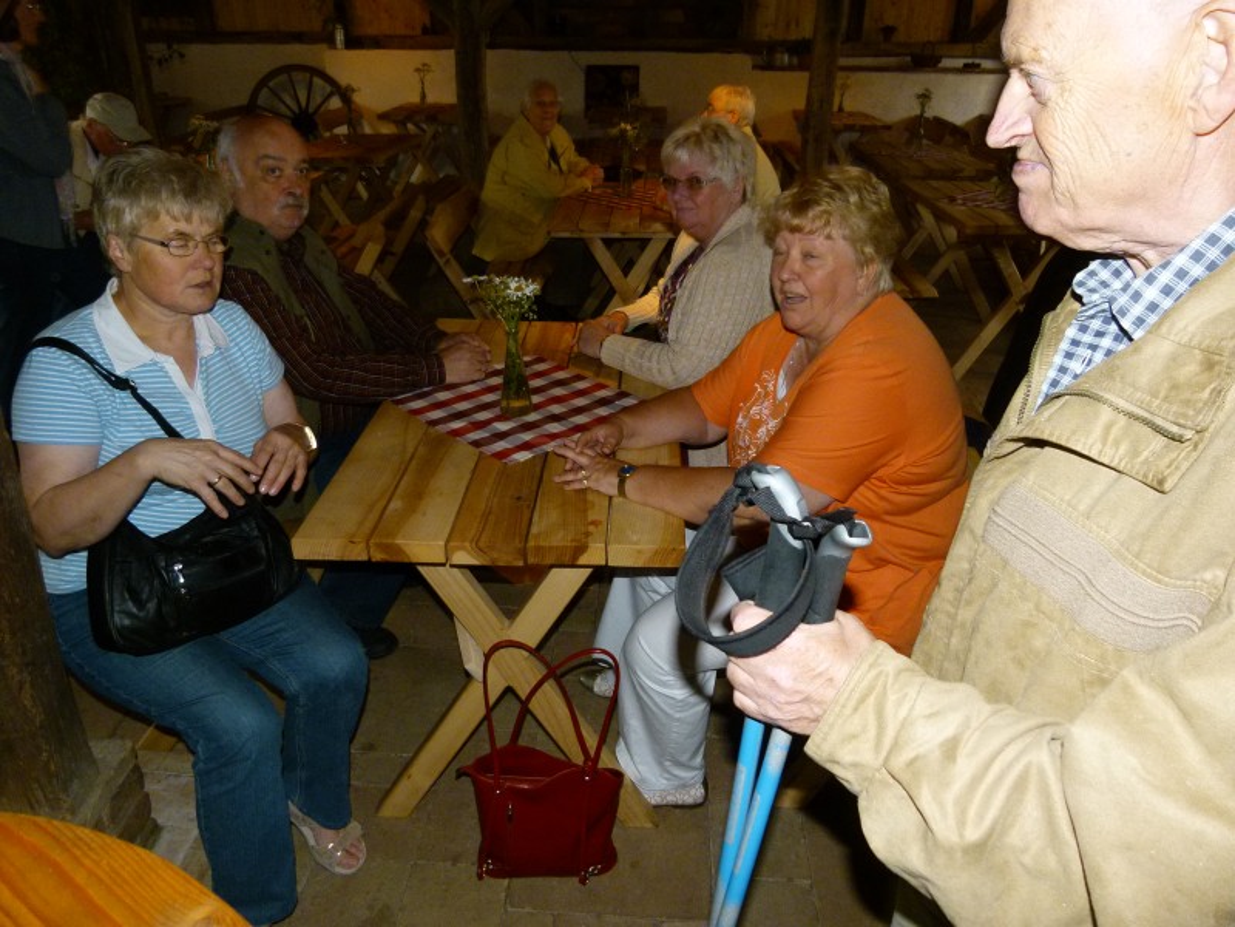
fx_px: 892
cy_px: 464
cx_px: 618
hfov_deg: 69.4
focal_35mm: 25
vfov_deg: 54.9
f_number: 2.8
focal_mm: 4.5
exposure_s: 1/60
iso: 200
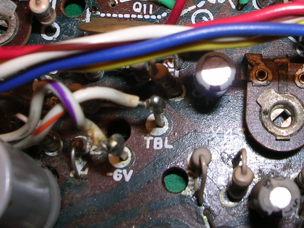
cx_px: 228
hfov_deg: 27.4
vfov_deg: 20.7
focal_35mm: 70
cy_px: 39
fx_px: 615
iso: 50
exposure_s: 1/60.1
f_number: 5.6
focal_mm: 5.8
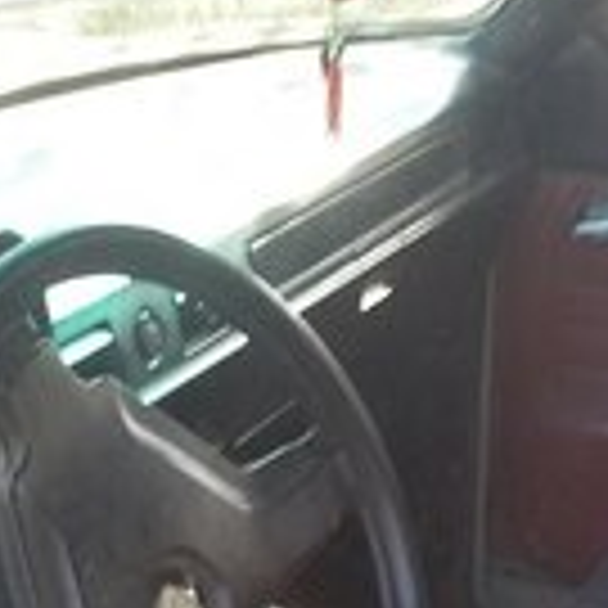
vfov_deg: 15.9
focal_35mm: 101
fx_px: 2007
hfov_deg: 17.2
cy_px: 905
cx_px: 225
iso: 40
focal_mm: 2.93
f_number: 2.4
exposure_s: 1/33
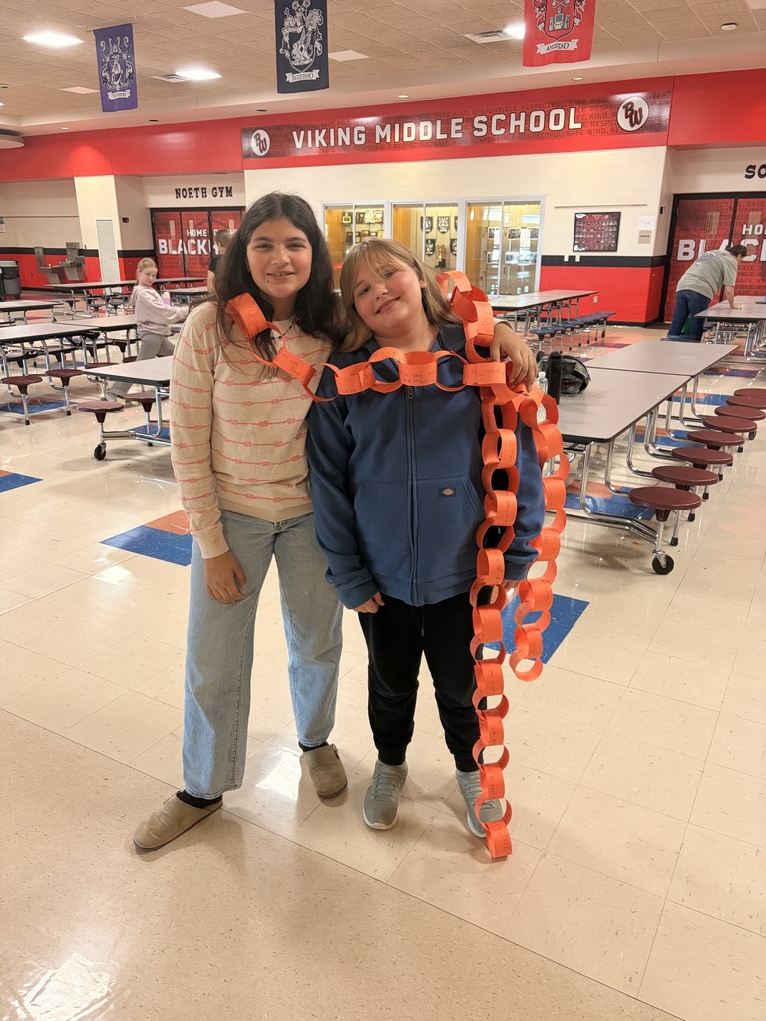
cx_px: 383
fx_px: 767
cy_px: 510
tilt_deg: -18.5
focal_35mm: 26
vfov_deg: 67.3
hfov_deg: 53.1
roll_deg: +0.5
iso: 200
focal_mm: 5.96
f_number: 1.6
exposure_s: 1/60
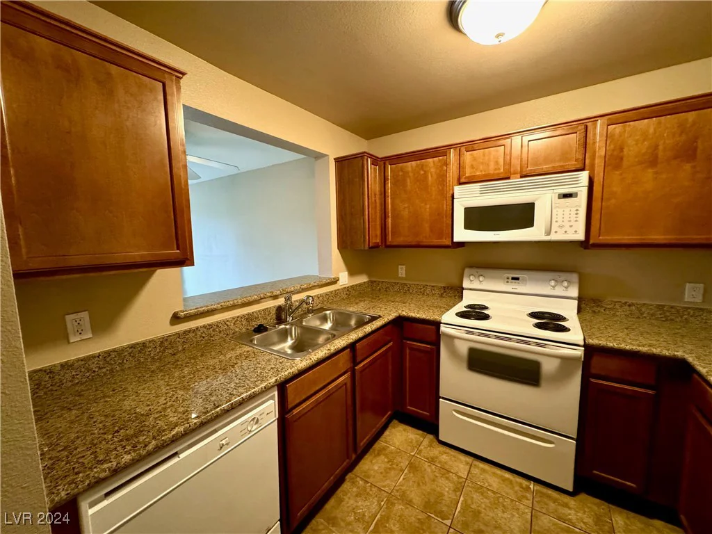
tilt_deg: -6.8
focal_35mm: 14
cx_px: 356
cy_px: 267
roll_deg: +1.2
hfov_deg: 102.1
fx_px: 288
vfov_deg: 85.7
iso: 640
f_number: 2.2
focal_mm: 2.22
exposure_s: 1/60
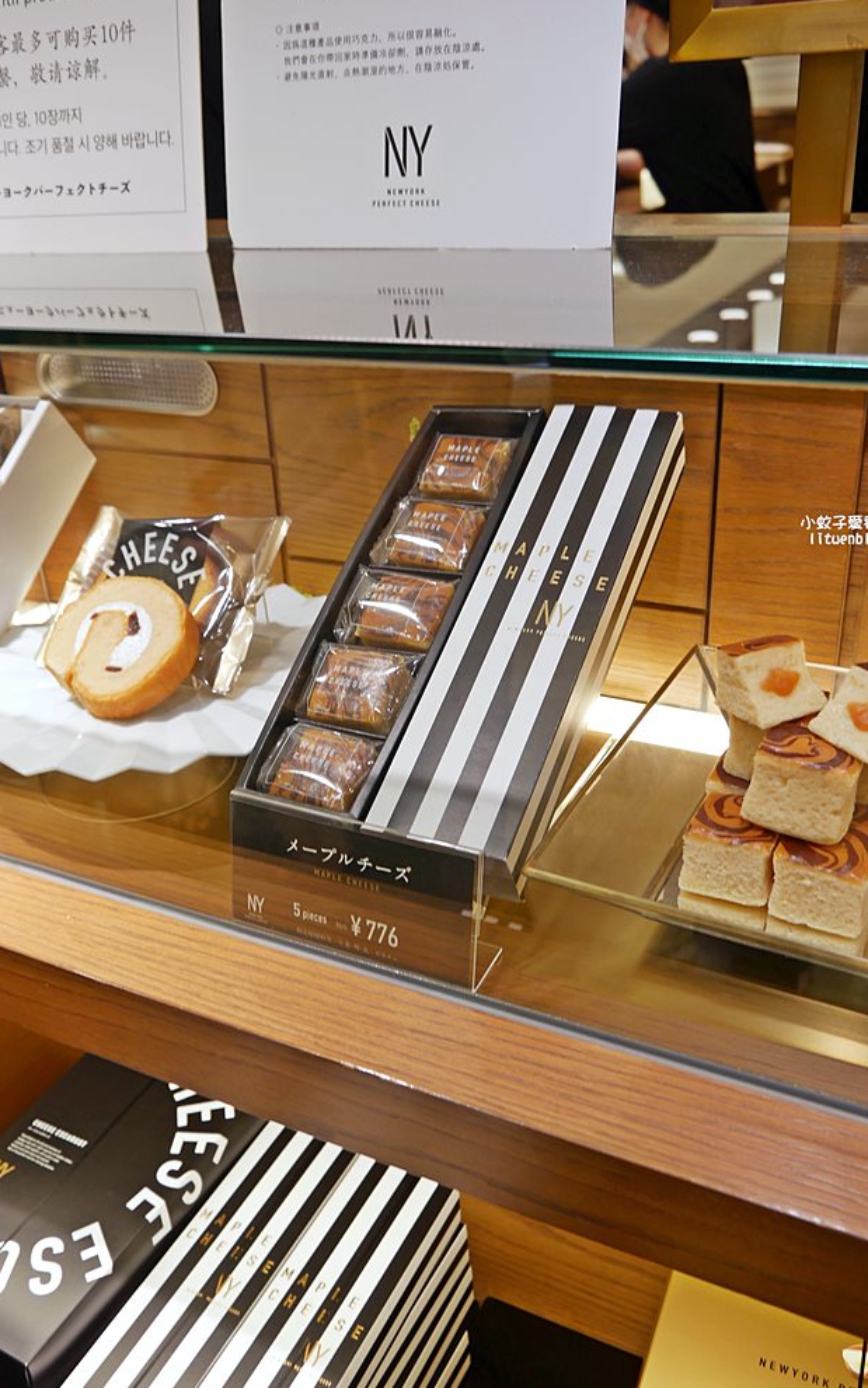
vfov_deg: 62.9
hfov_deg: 41.8
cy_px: 694
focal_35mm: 30
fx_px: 1135
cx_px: 421
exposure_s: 1/80
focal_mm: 14
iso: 200
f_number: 3.5
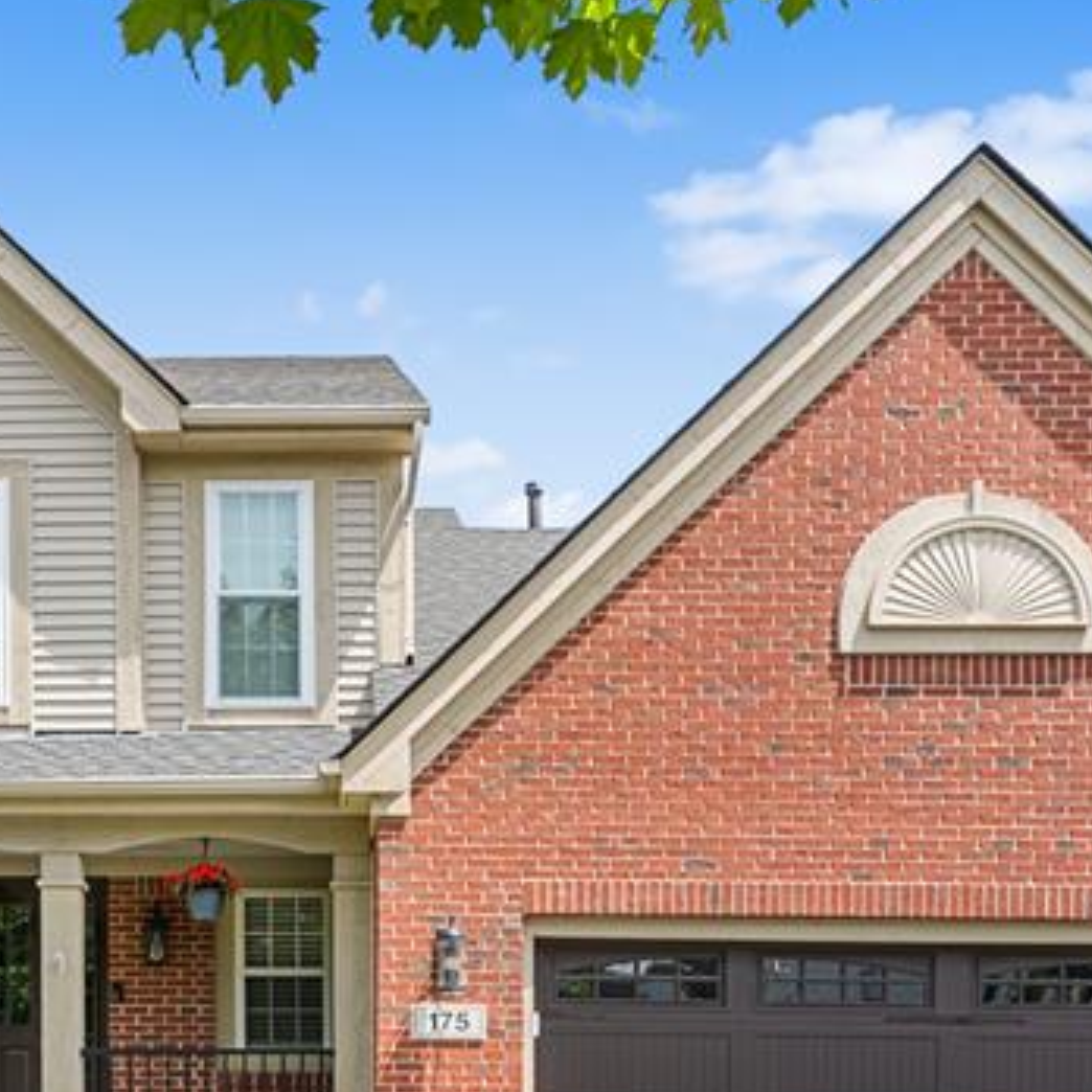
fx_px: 1428
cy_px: 797
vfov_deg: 40.8
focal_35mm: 40
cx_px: 279
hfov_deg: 40.7
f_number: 8
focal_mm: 16
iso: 250
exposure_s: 1/125
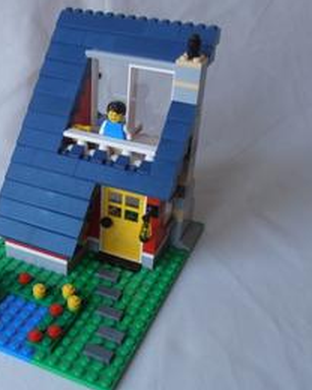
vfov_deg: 37.3
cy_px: 198
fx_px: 577
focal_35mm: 50
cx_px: 93
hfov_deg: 29.9
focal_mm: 6.61
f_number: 3.9
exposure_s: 1/40
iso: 80
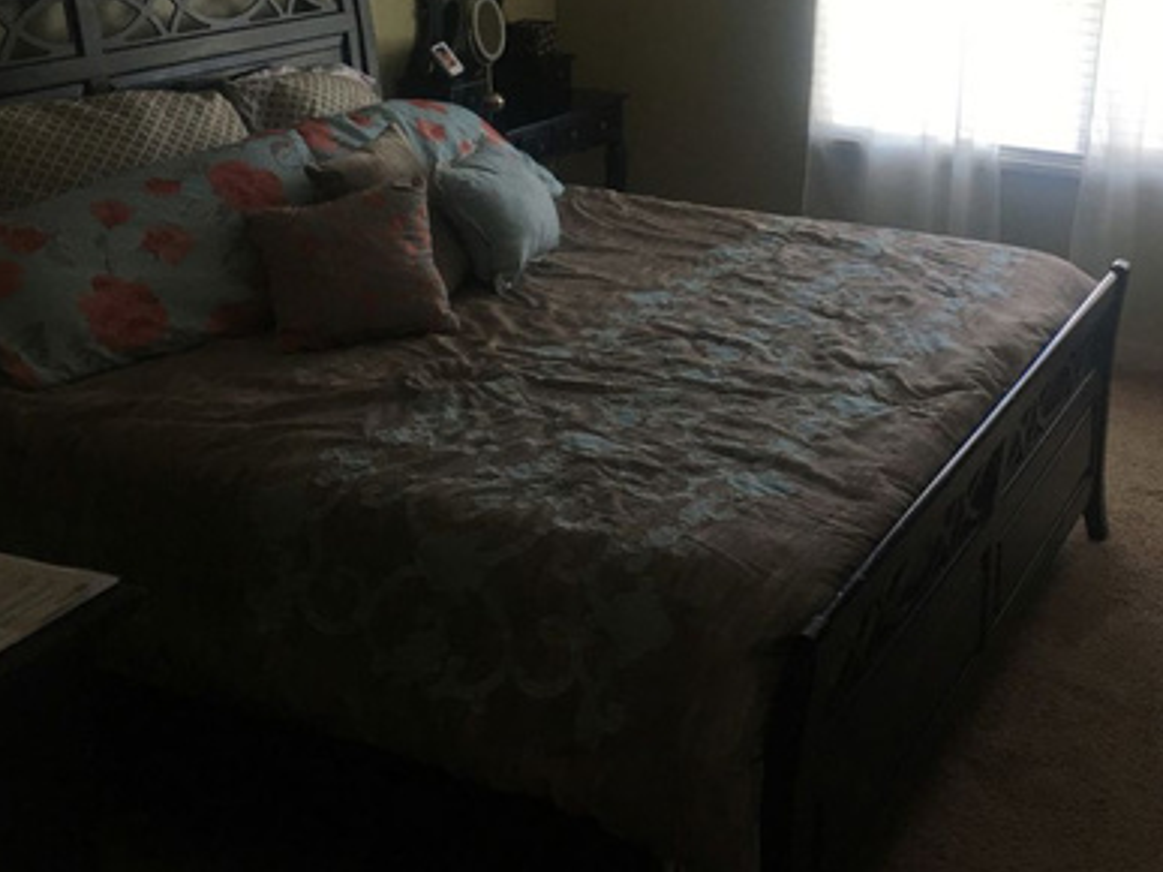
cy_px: 153
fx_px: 1612
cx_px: 763
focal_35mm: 48
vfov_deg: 29.4
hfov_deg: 39.3
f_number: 2.2
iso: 25
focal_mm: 4.15
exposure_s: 1/40
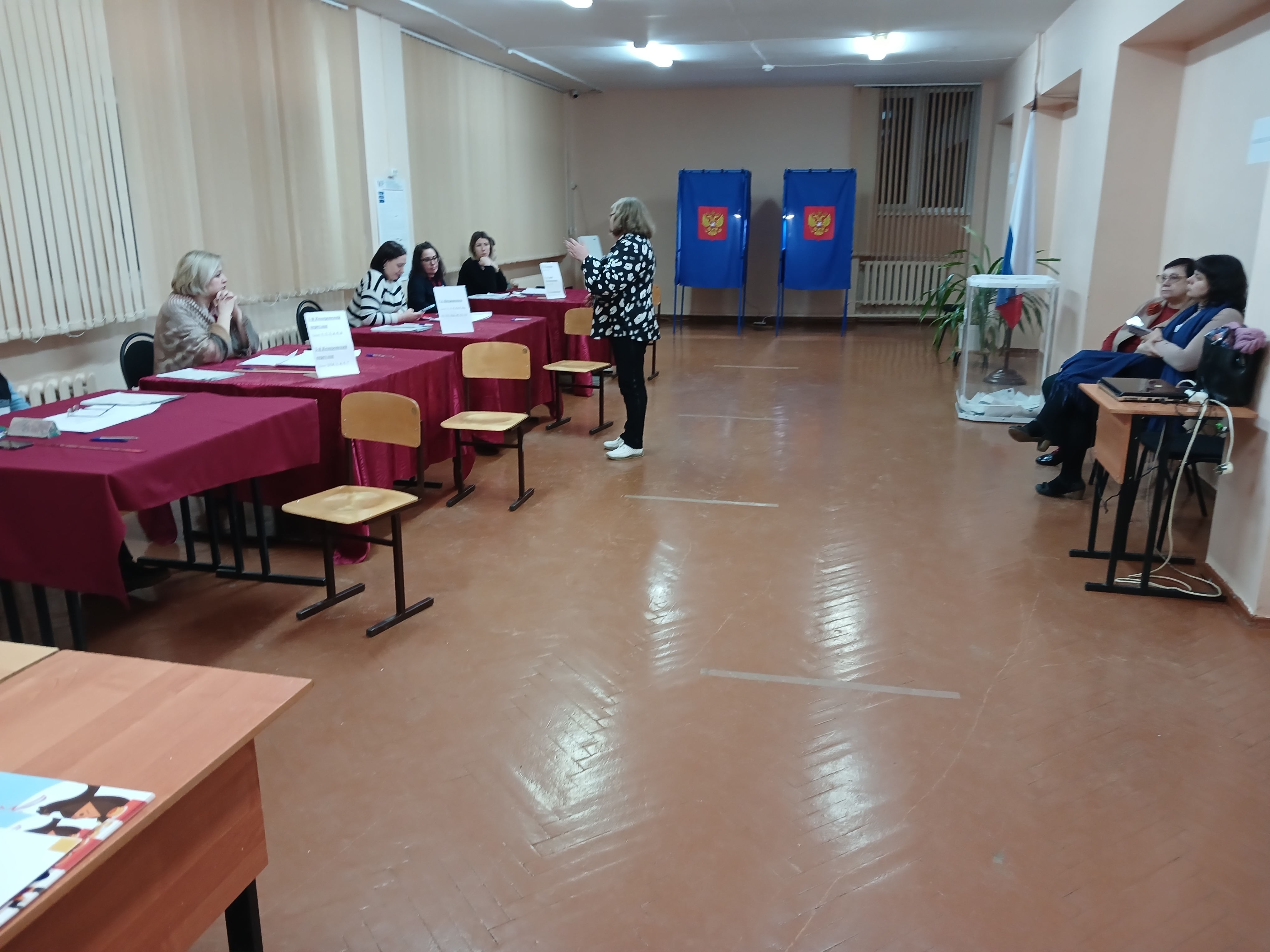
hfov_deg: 65.3
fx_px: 991
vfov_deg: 51.4
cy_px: 476
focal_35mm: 27
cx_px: 635
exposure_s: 1/25
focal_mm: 4
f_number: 1.8
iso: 250
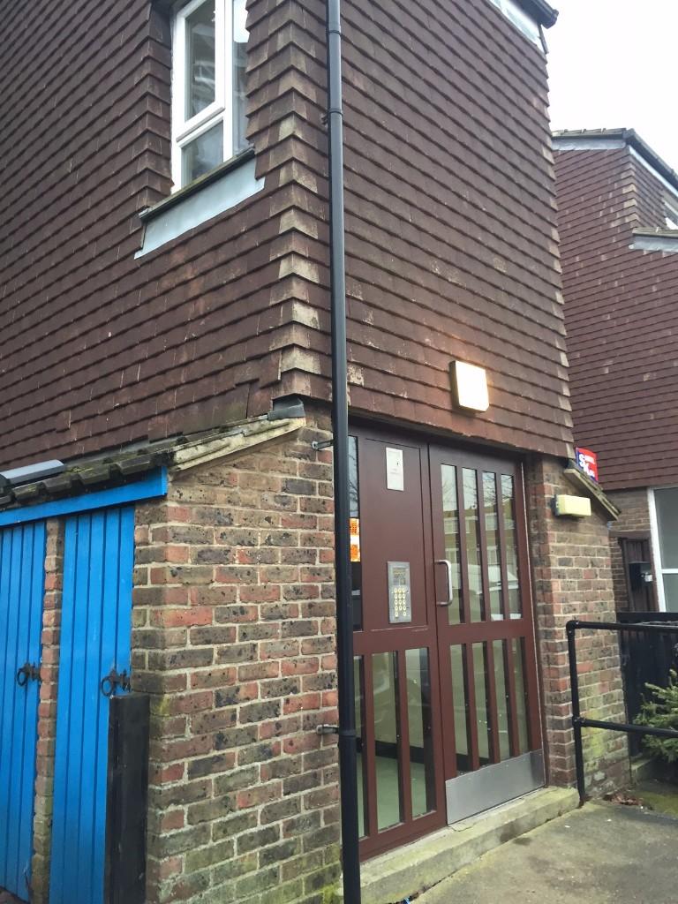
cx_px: 339
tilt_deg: +11.4
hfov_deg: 48.2
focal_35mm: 29
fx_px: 757
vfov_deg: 61.7
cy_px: 452
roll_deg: +1.2
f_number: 2.2
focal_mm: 4.15
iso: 50
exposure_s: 1/33
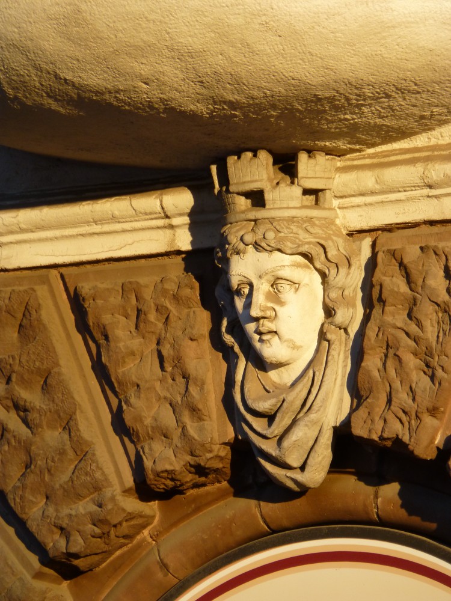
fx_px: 8338
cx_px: 226
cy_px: 300
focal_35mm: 480
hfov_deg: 3.1
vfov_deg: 4.1
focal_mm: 86
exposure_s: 1/125
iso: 160
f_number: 6.4
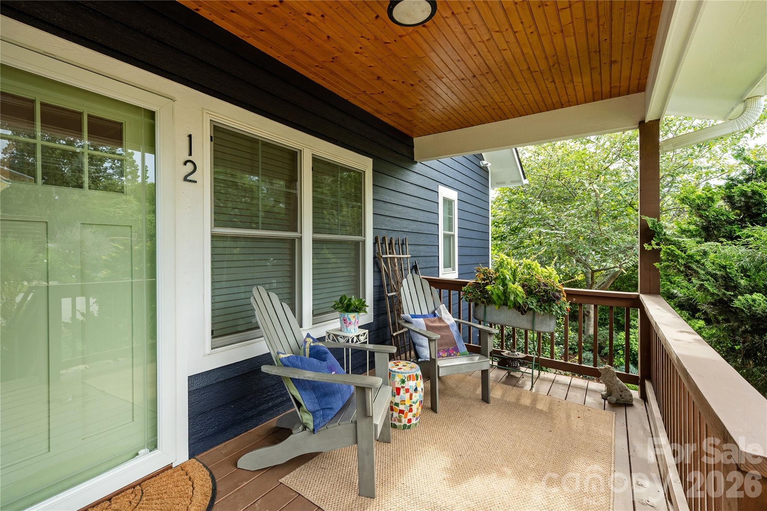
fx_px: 320
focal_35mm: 15
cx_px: 384
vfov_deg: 77.3
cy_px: 256
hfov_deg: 100.4
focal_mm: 15
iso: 320
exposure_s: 1/60
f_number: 7.1
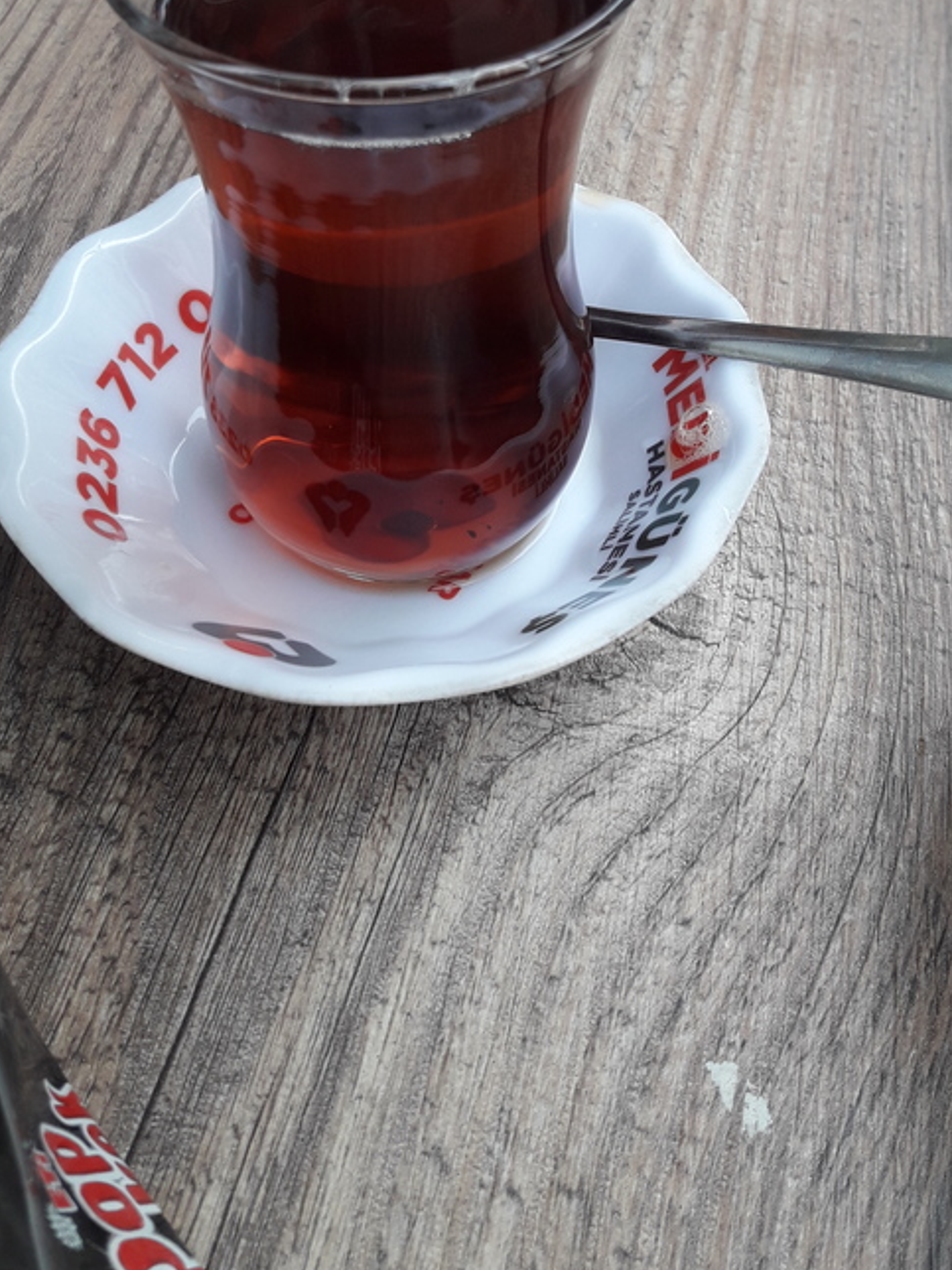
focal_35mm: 40
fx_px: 1467
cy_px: 396
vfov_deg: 45.9
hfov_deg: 36.0
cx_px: 473
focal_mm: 3.7
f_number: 1.9
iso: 40
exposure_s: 1/200
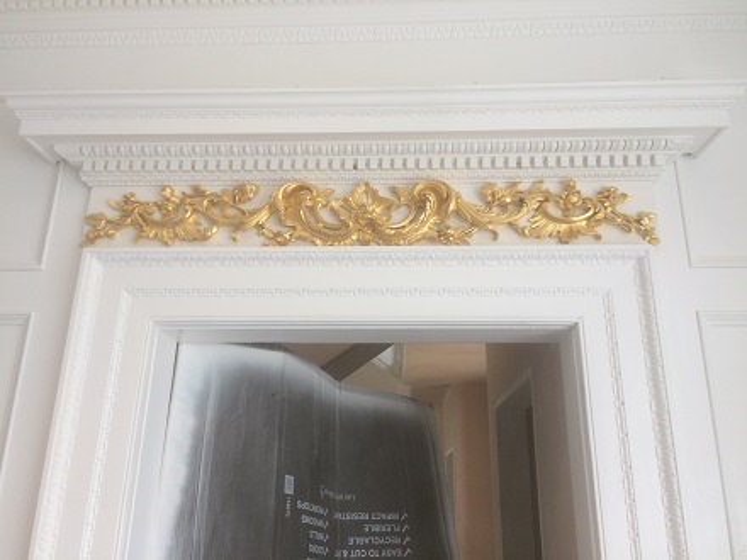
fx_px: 626
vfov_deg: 48.2
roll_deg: -2.5
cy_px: 280
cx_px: 374
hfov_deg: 61.7
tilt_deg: +19.8
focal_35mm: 29
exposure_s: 1/50
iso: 40
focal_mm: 4.15
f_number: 2.2
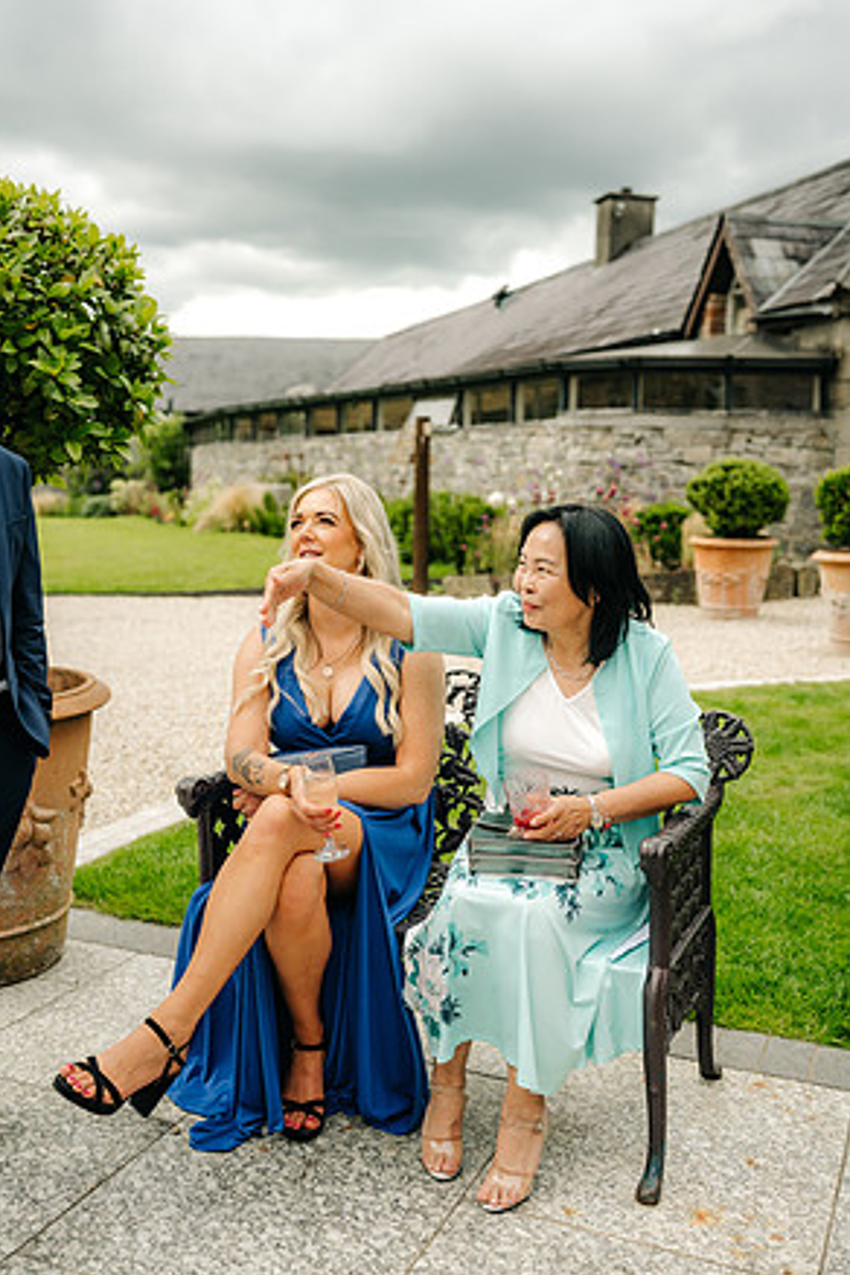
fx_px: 1275
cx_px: 416
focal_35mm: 36
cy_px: 652
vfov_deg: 53.1
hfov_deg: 36.9
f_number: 2.5
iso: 100
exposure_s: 1/1600
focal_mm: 35
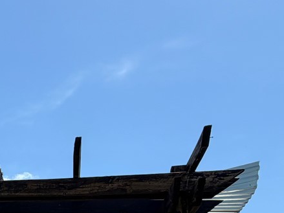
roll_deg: -3.6
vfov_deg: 23.3
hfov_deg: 27.7
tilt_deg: +6.0
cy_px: 315
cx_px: -125
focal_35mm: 51
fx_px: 418
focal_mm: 2.22
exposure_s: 1/770
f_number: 2.2
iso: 25
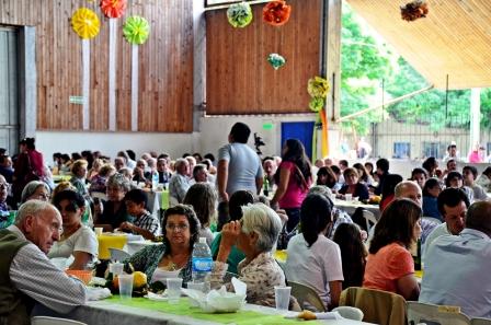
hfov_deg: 23.4
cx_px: 246
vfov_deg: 15.6
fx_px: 1184
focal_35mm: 87
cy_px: 162
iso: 800
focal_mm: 58
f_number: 5
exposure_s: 1/100
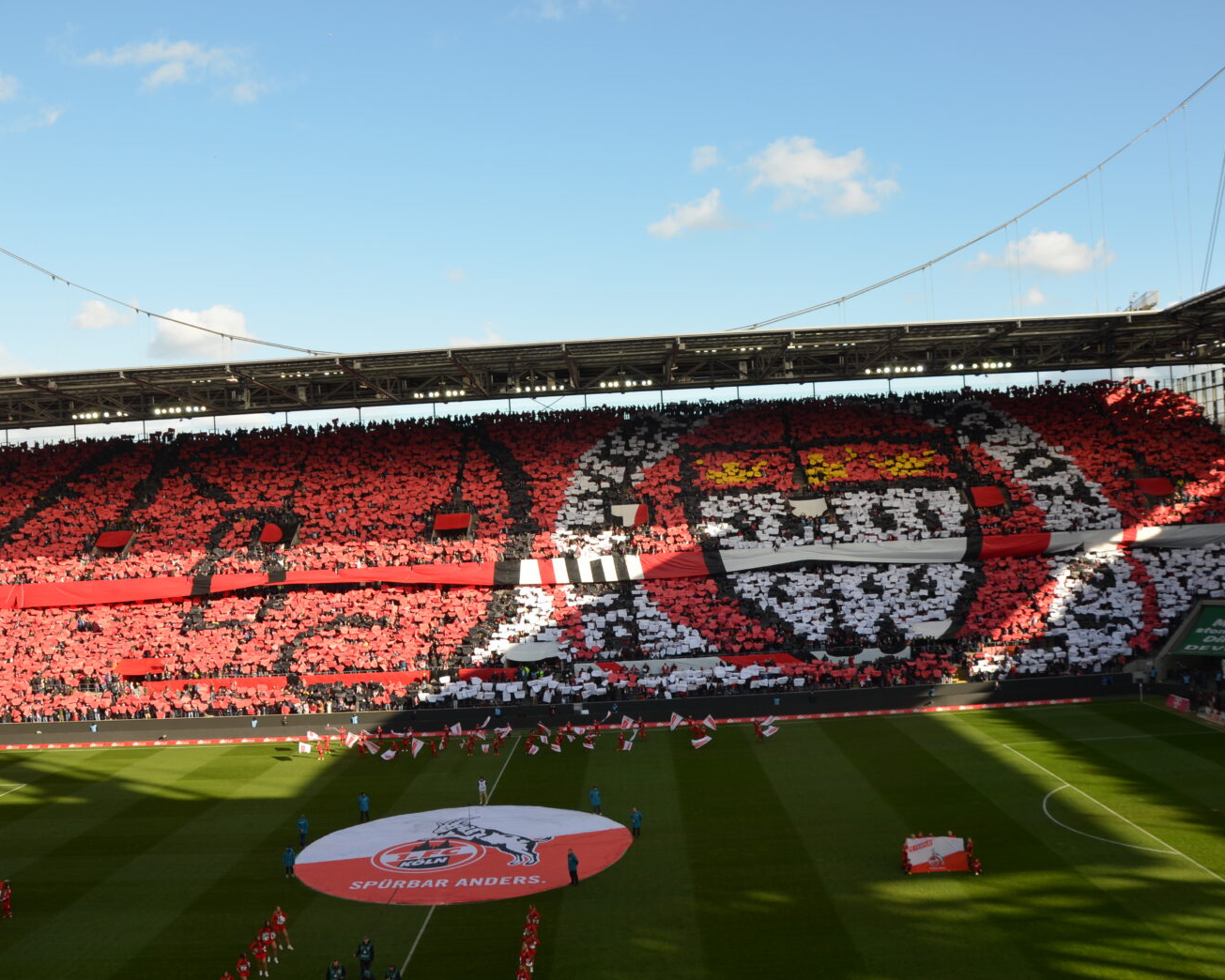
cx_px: 582
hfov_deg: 57.2
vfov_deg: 47.1
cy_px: 497
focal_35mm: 31
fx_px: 1124
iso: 200
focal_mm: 18
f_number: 8
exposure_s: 1/250
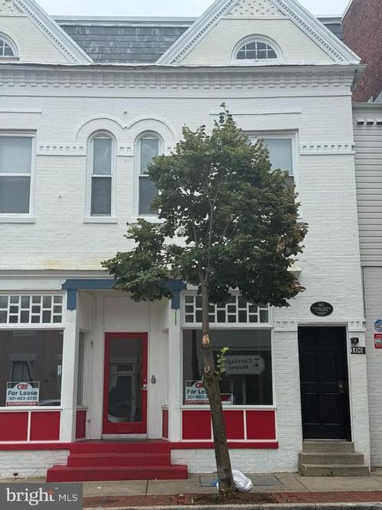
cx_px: 191
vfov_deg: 39.7
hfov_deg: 30.3
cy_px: 255
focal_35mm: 48
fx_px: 706
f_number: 1.78
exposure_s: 1/4098
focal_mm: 6.76
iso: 100
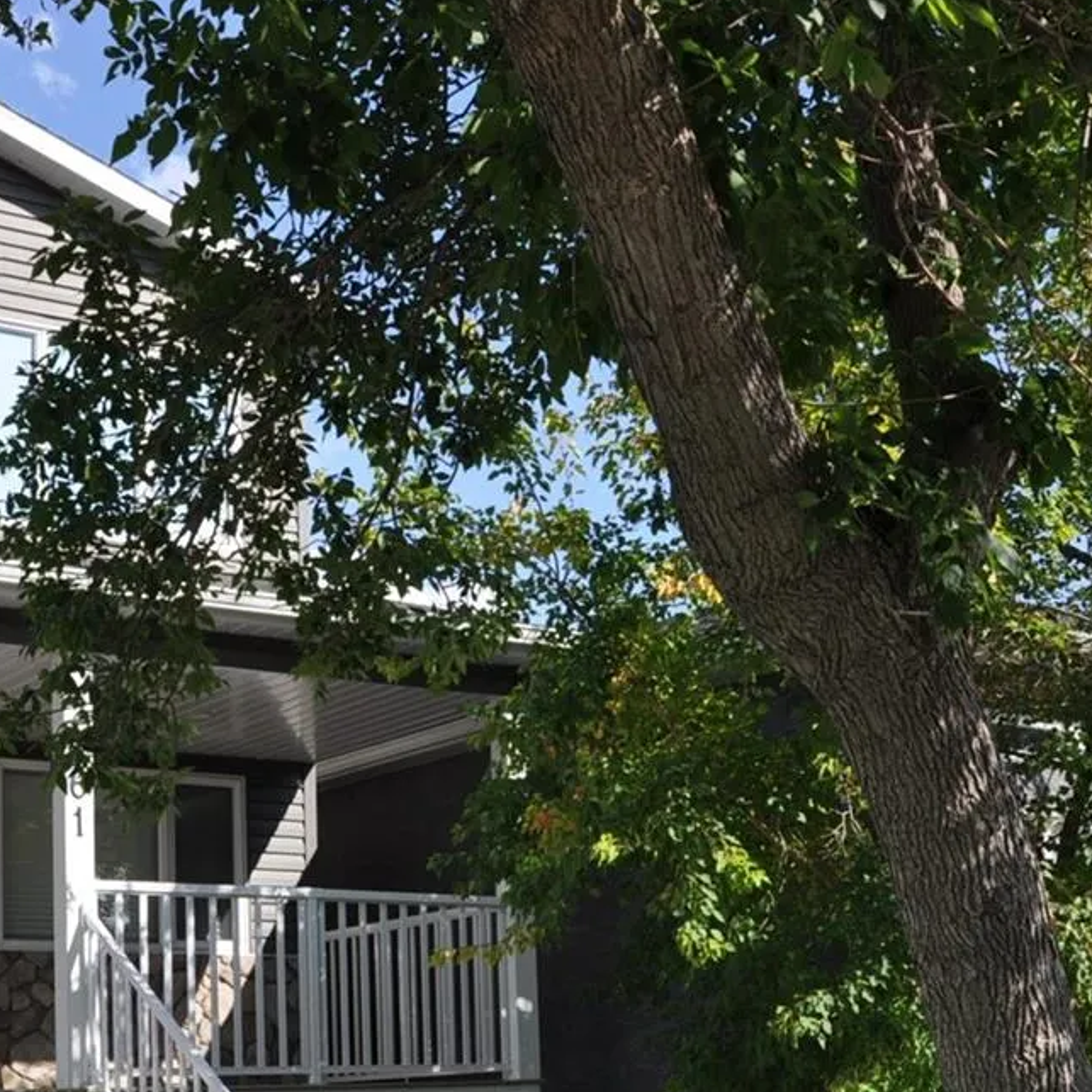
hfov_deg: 29.9
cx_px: 386
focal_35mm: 57
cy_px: 798
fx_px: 2034
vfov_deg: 29.6
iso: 200
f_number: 9
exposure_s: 1/320
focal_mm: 18
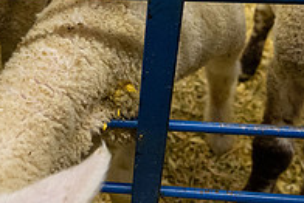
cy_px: -30
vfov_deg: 26.1
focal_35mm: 47
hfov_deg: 40.4
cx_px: 68
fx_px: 397
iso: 3200
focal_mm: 14
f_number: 4
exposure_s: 1/200
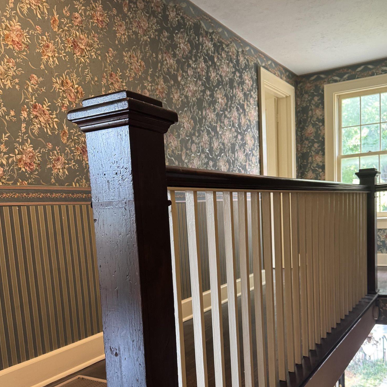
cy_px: 267
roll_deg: +3.7
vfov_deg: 48.6
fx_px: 417
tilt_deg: -8.3
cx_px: 215
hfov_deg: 49.6
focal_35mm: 33
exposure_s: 1/60
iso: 320
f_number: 1.78
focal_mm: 6.76
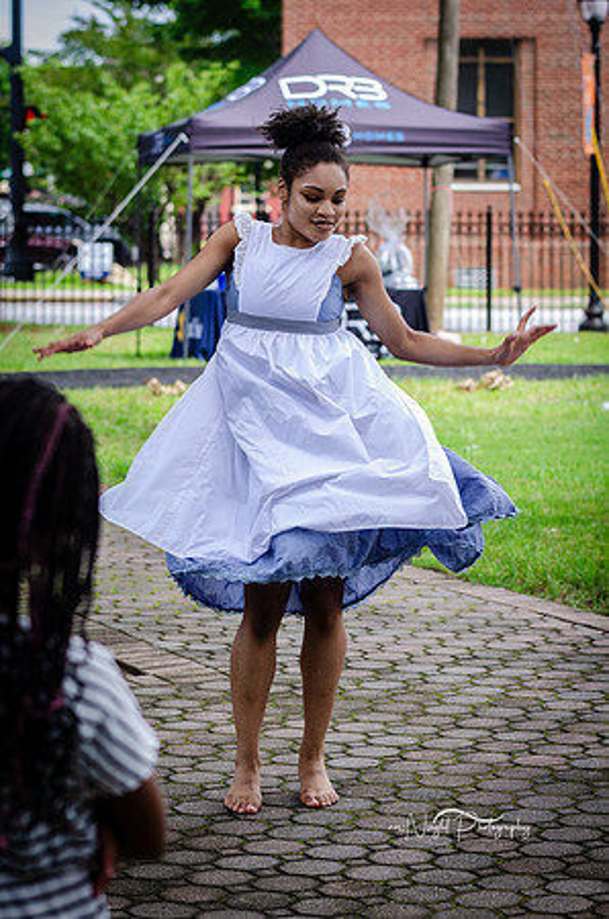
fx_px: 2677
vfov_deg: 19.5
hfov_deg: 13.0
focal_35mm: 105
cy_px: 460
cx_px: 304
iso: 400
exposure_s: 1/640
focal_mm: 70
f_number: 4
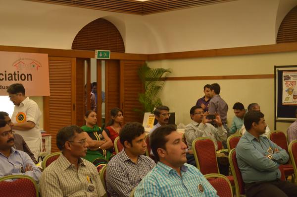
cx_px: 148
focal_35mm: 60
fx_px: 494
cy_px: 98
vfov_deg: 22.5
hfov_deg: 33.5
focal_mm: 40
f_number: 5.3
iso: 2500
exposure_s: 1/80
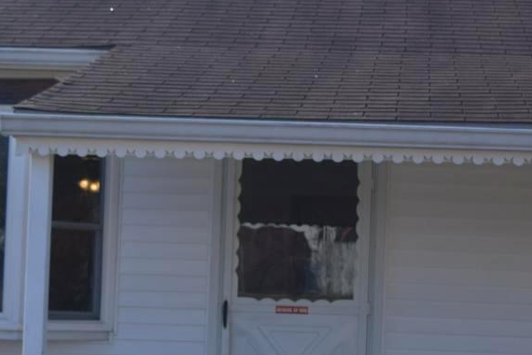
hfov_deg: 21.0
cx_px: 312
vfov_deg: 14.0
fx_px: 1433
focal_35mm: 97
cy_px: 303
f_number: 3.5
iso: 200
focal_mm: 18
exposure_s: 1/2000
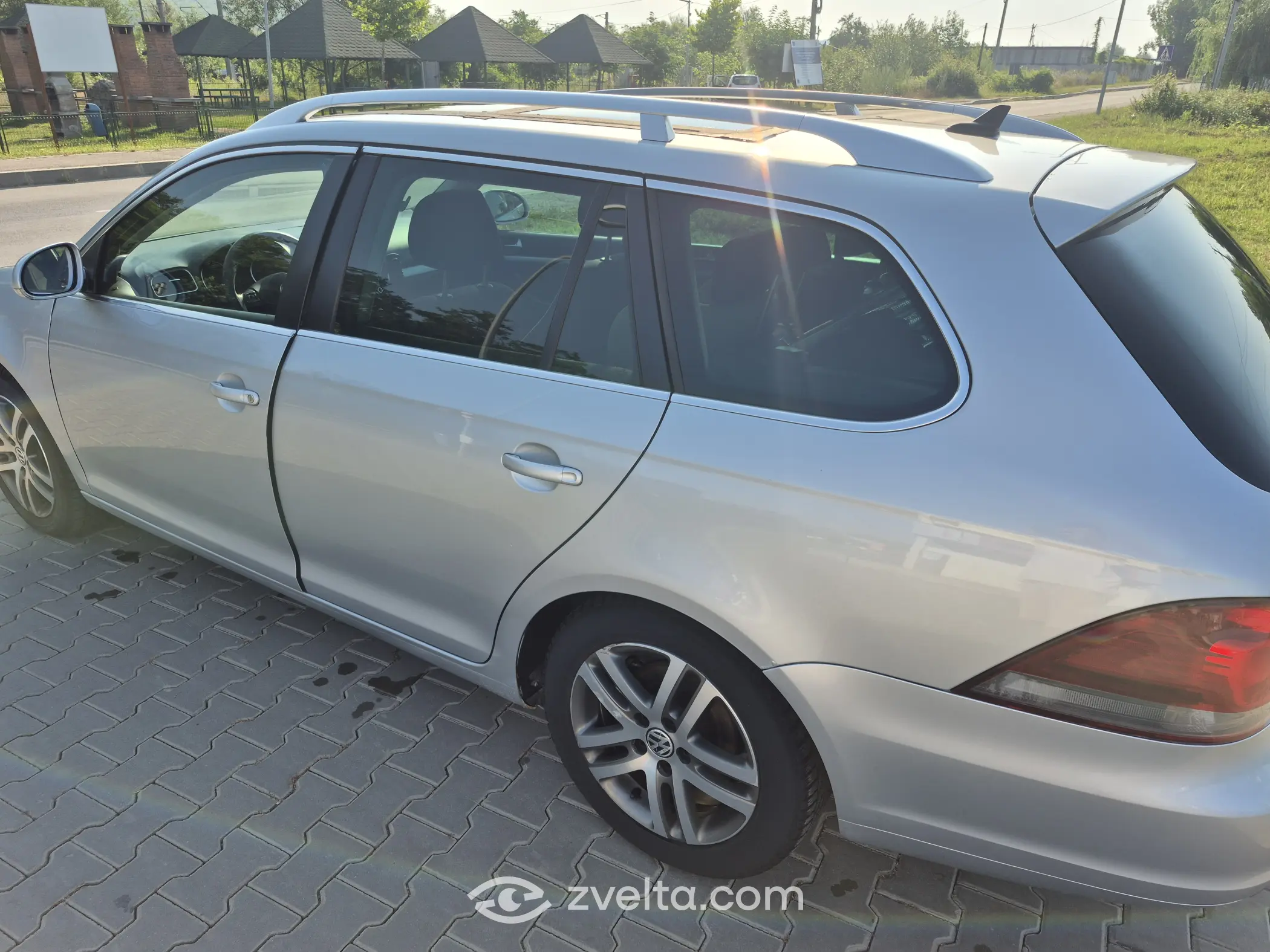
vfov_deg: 58.9
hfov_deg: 73.9
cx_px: 635
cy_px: 476
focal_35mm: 23
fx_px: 844
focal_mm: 5.4
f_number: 1.8
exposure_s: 1/1572
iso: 25
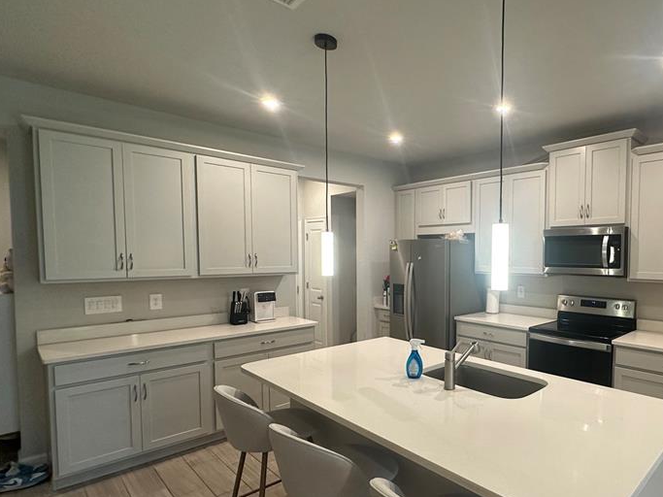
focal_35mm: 21
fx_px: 402
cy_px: 276
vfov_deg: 63.3
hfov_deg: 75.6
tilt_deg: -3.2
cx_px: 460
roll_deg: -0.7
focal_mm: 2.22
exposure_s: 1/120
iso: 200
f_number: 2.2
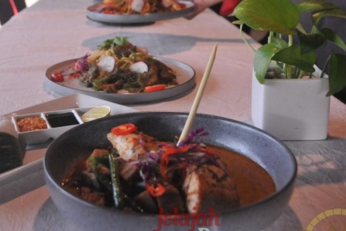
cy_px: 98
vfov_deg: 31.9
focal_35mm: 42
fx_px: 404
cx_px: 115
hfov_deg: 45.7
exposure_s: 1/200
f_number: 3.5
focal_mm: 20
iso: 2000
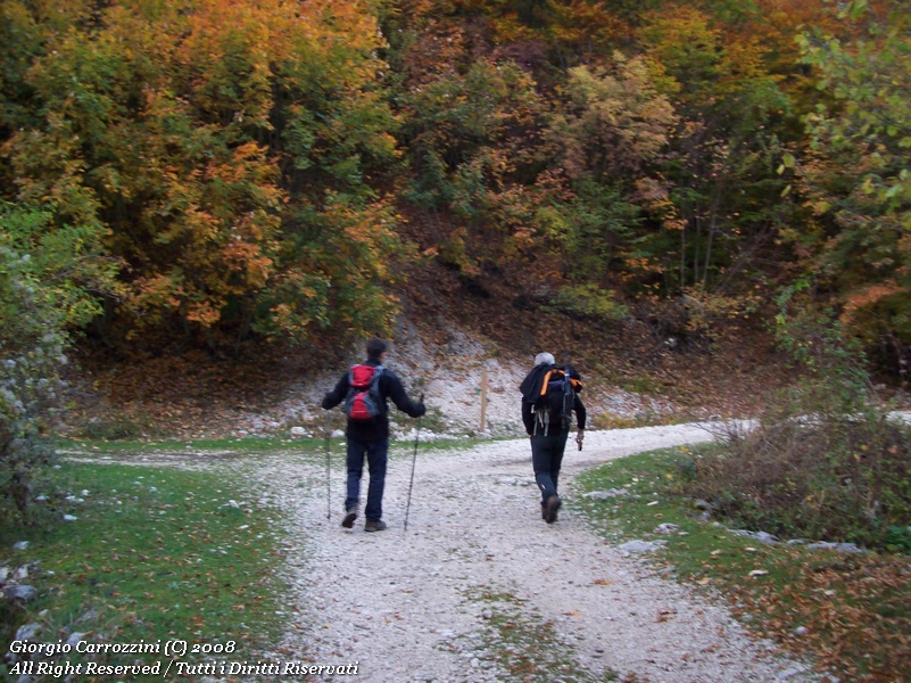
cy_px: 342
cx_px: 456
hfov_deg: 51.4
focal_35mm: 36
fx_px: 947
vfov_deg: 39.6
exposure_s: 1/17
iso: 160
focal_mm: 6
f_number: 2.7
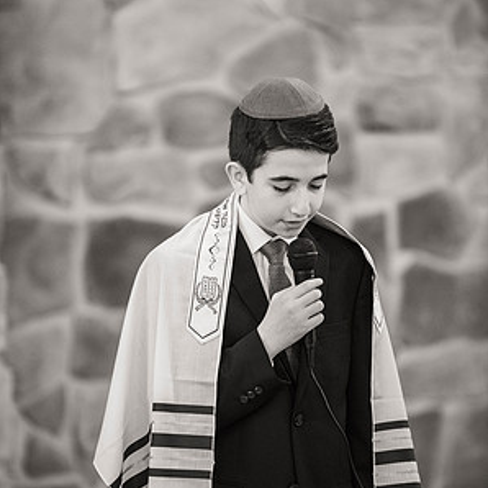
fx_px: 3892
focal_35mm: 244
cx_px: 244
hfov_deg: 7.2
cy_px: 265
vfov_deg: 7.2
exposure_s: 1/60
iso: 3200
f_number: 2.8
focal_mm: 190
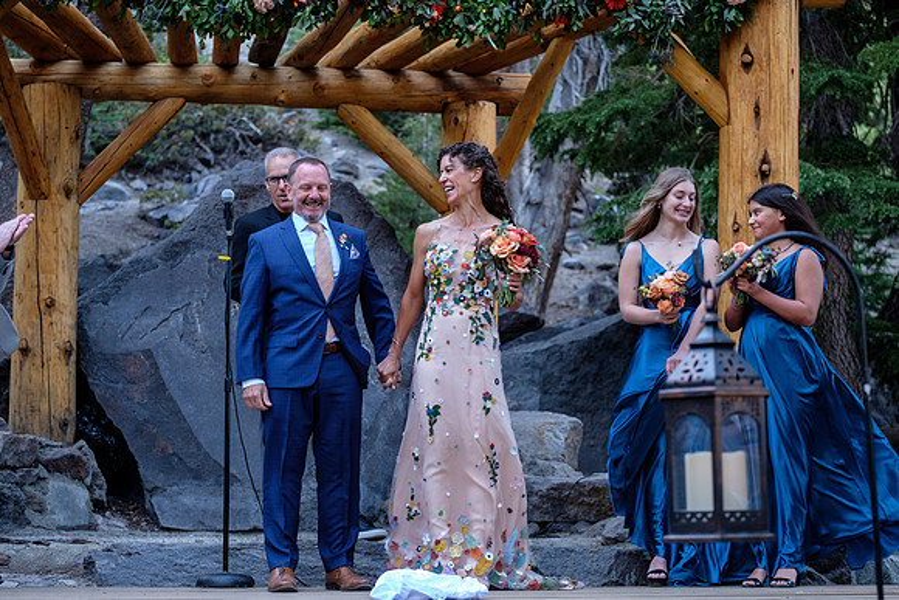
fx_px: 1873
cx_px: 450
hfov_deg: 27.0
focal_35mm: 75
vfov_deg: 18.2
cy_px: 300
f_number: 3.2
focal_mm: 50
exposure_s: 1/80
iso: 640
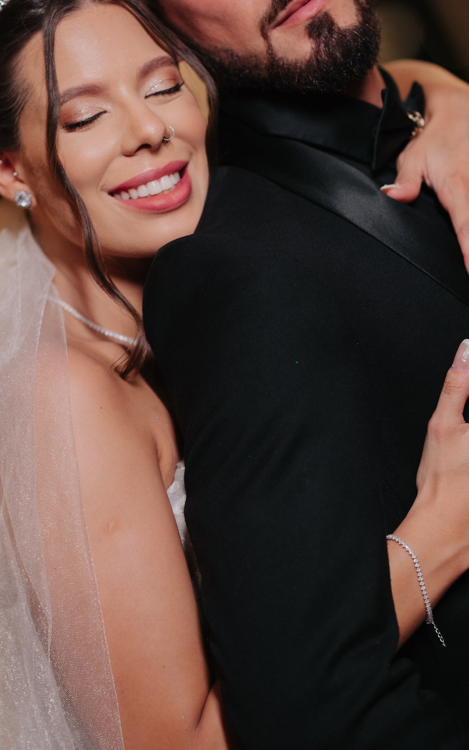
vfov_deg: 15.9
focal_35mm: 131
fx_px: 2679
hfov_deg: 10.0
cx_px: 224
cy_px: 283
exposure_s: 1/250
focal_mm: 85
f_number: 1.8
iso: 640
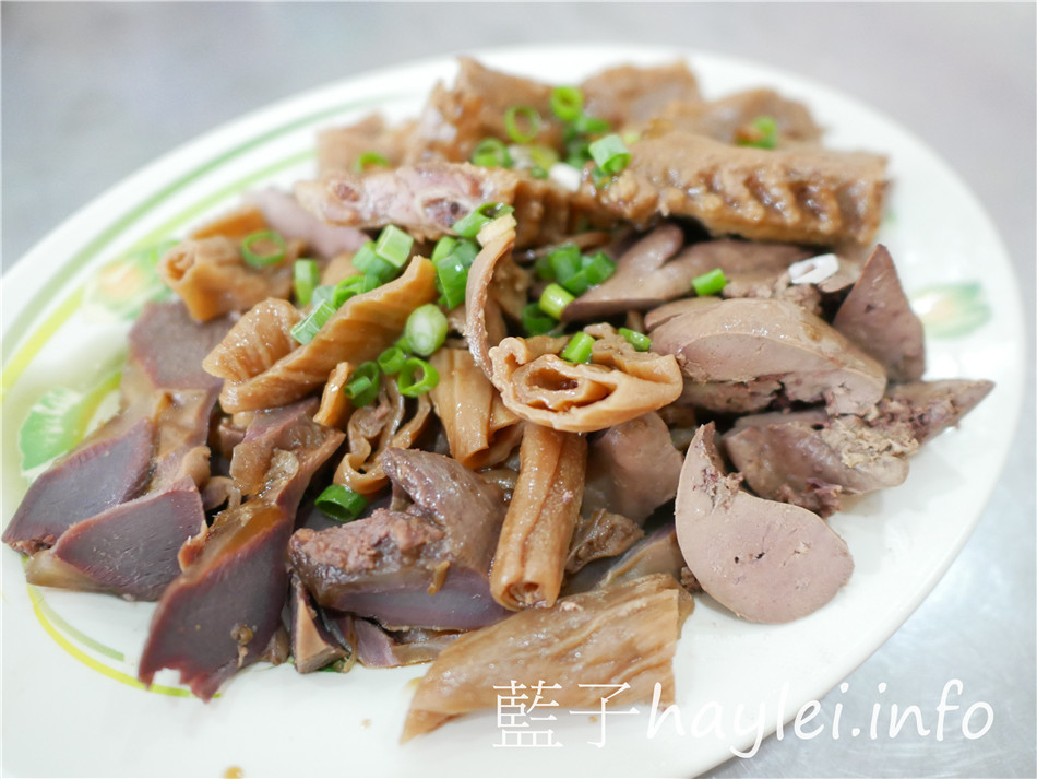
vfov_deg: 46.8
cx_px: 518
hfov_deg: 60.0
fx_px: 899
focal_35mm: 30
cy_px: 390
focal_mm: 15
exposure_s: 1/60
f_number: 1.7
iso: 1600
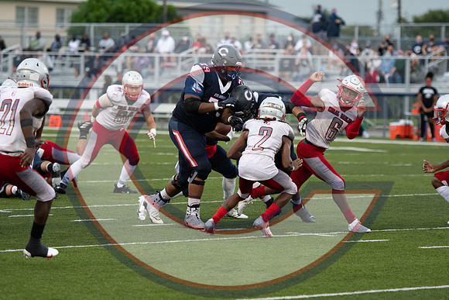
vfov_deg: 6.5
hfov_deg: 9.8
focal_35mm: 210
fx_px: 2620
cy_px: 150
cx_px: 224
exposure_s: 1/2000
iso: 3200
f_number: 2.8
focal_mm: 140
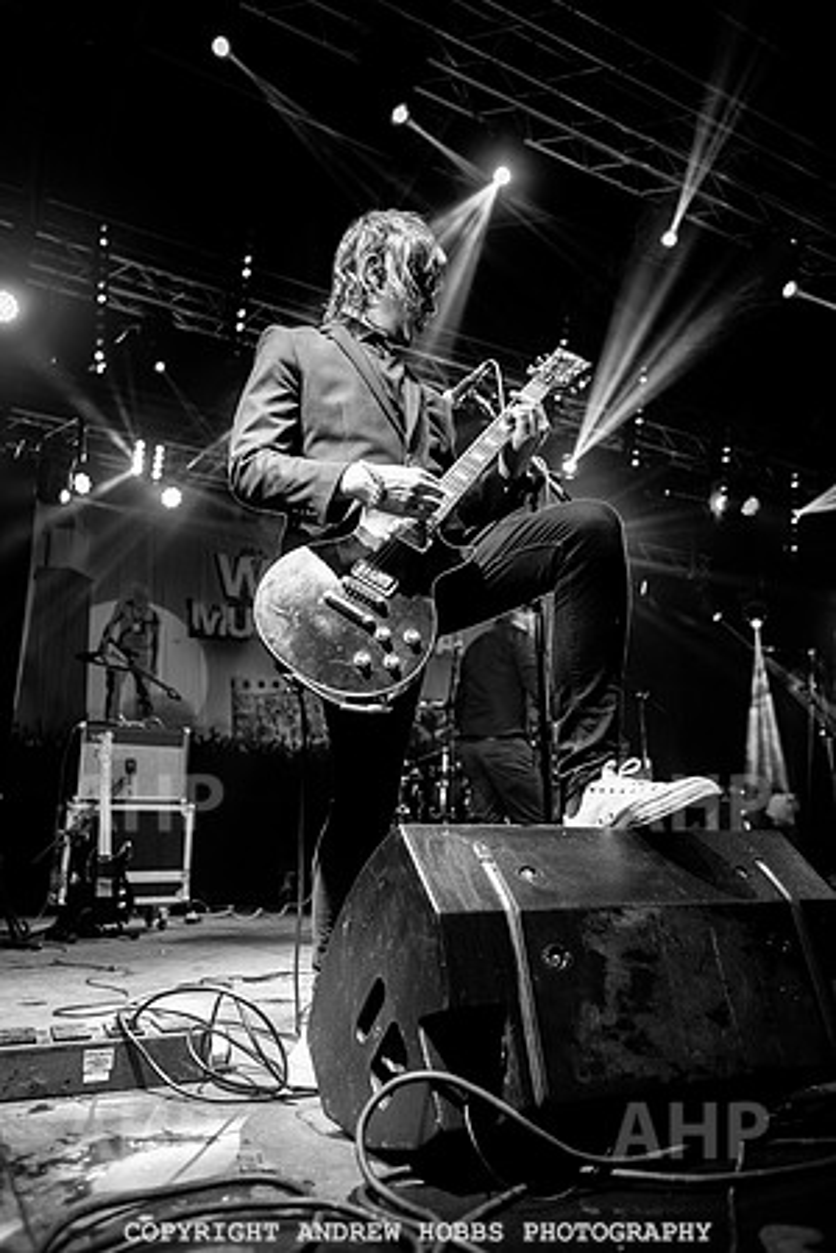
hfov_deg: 51.3
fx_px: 871
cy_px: 626
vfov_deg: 71.5
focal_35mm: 25
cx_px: 418
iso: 4000
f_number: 4
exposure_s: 1/500
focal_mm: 25
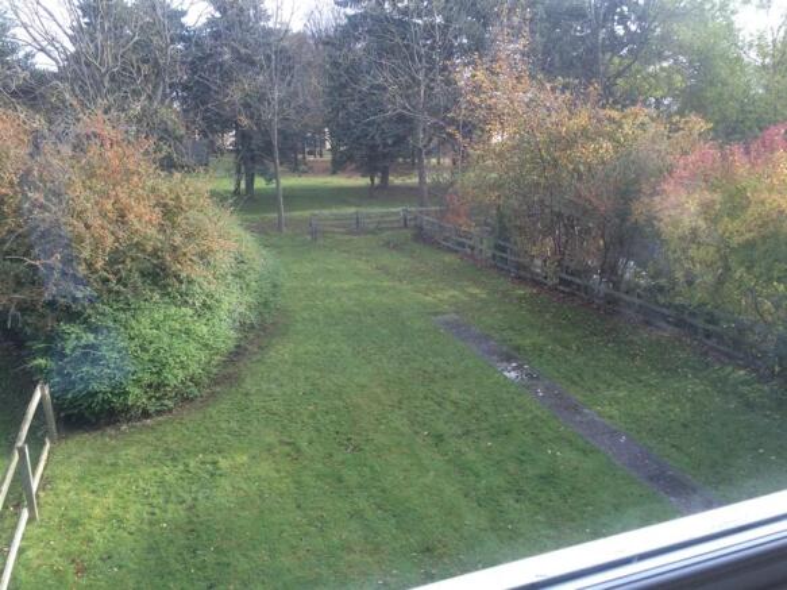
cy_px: 295
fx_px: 659
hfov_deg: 61.7
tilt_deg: -17.5
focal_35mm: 29
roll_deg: +1.5
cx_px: 394
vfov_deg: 48.2
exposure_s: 1/159
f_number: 2.2
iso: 32
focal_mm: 4.15
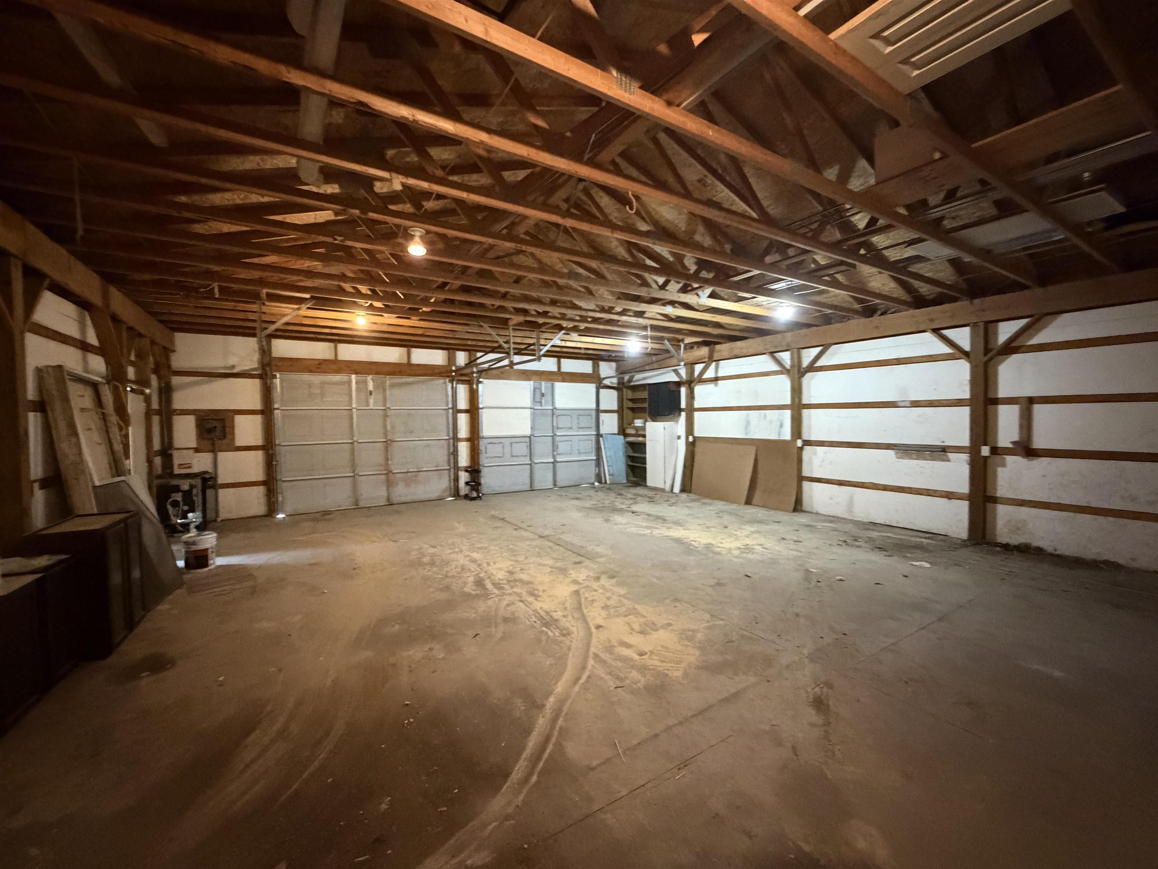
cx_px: 579
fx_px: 468
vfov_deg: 85.7
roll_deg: +1.2
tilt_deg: -1.5
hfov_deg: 102.1
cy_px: 434
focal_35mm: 14
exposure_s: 1/40
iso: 1600
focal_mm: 2.22
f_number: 2.2
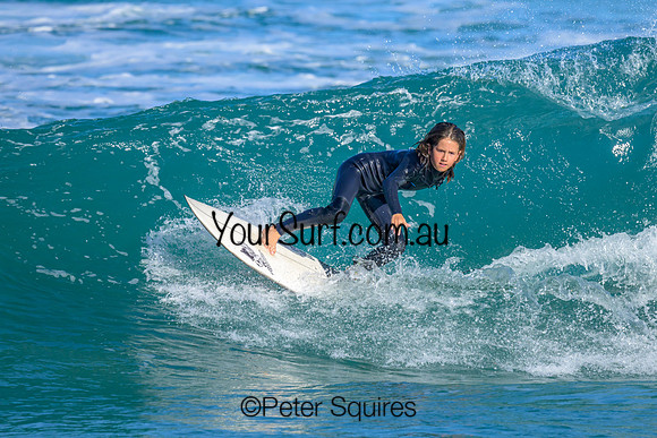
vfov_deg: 1.3
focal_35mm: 1099
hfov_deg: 1.9
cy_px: 199
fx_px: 20055
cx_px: 392
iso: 450
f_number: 8
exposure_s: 1/2000
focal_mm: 800
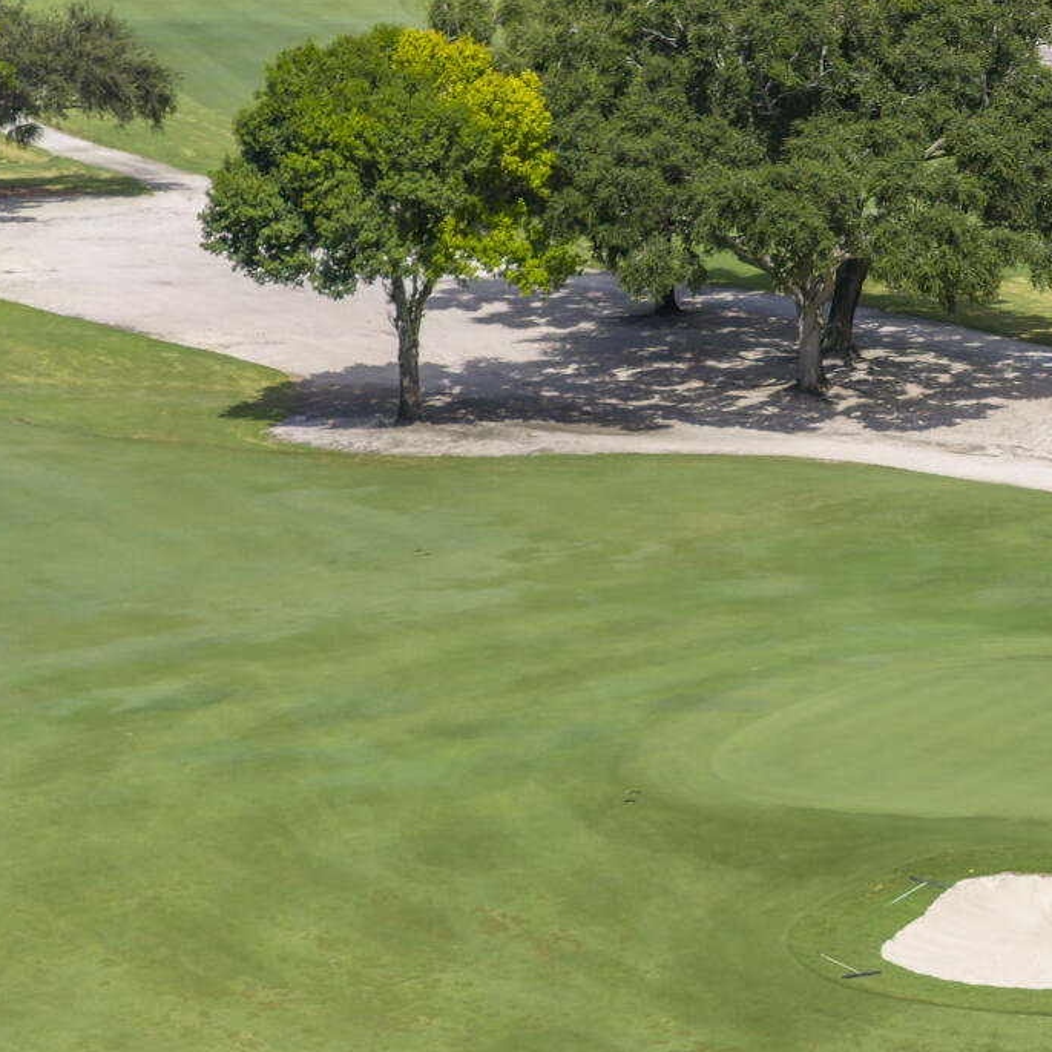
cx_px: 1230
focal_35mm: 104
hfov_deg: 16.1
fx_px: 3576
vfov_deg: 16.7
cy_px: 390
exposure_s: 1/1600
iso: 100
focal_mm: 14.45
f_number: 2.8
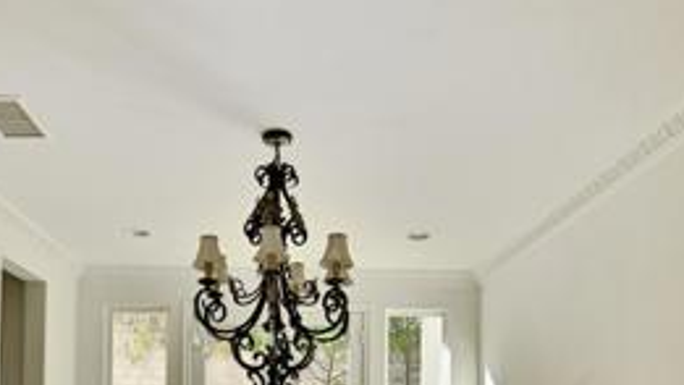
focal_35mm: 36
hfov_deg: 54.9
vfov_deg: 29.7
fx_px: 653
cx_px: 280
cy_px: 420
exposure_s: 1/15
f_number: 8
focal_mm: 14
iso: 64
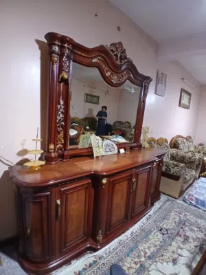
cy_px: 138
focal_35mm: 17
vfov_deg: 91.0
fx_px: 135
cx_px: 103
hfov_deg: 74.7
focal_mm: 1.4
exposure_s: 1/33.3
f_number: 2.2
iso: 320
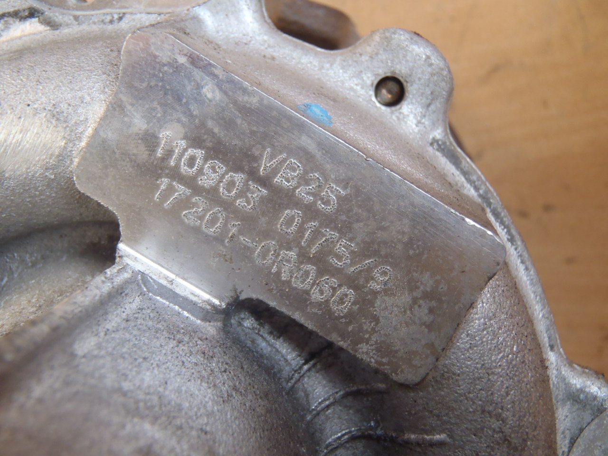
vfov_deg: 38.7
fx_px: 650
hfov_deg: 50.1
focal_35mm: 37
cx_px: 304
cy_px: 228
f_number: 4.7
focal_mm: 6.64
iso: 200
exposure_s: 1/40
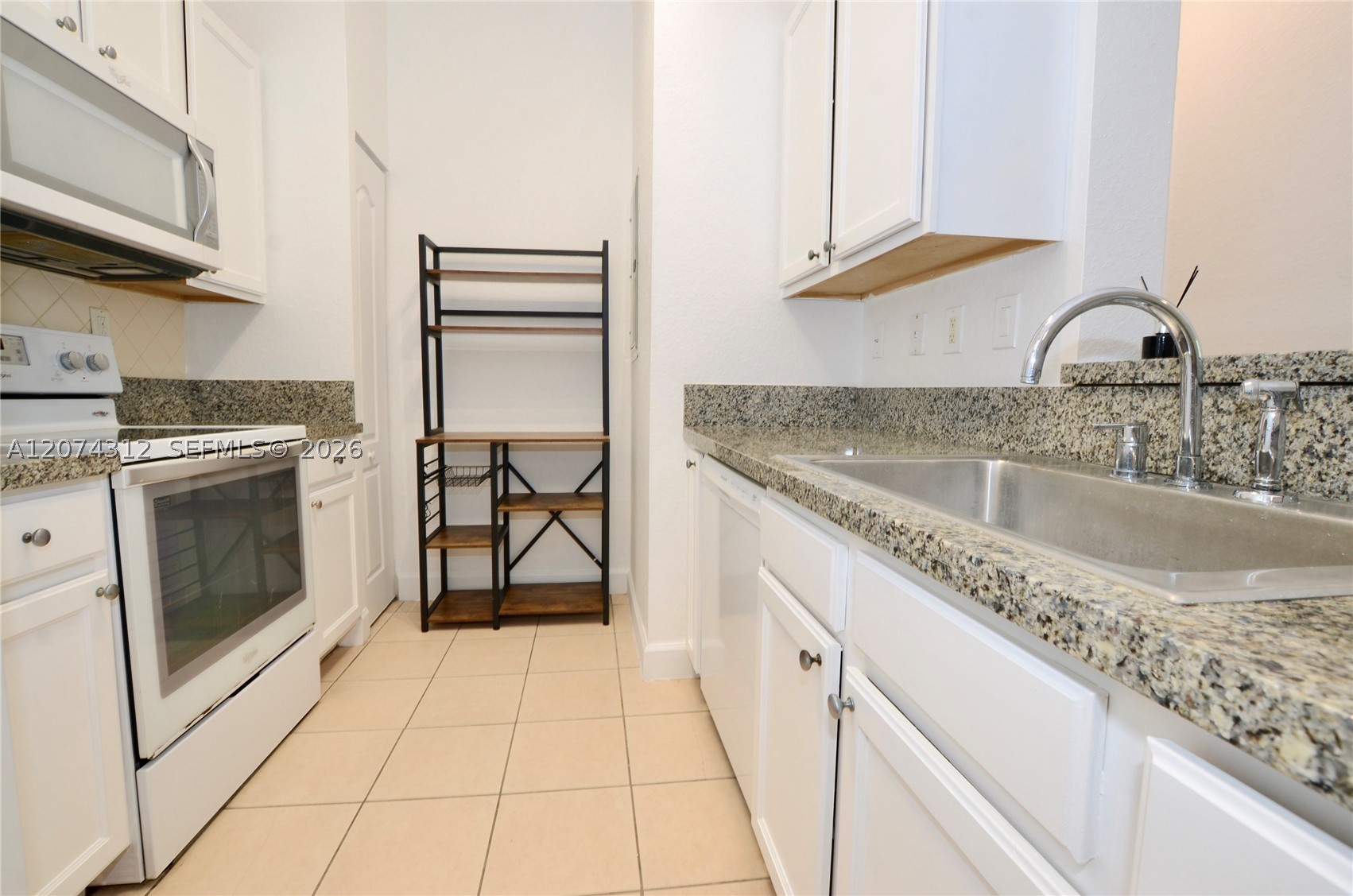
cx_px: 676
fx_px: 563
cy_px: 448
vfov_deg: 77.1
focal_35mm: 15
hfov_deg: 100.5
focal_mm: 10
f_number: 8
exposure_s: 1/8
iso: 200
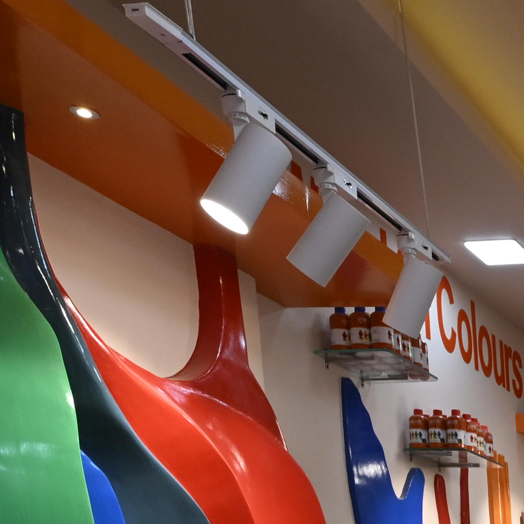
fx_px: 1062
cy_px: 790
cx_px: 931
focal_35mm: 62
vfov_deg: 22.6
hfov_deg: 20.3
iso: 400
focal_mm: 14
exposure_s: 1/160
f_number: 6.3
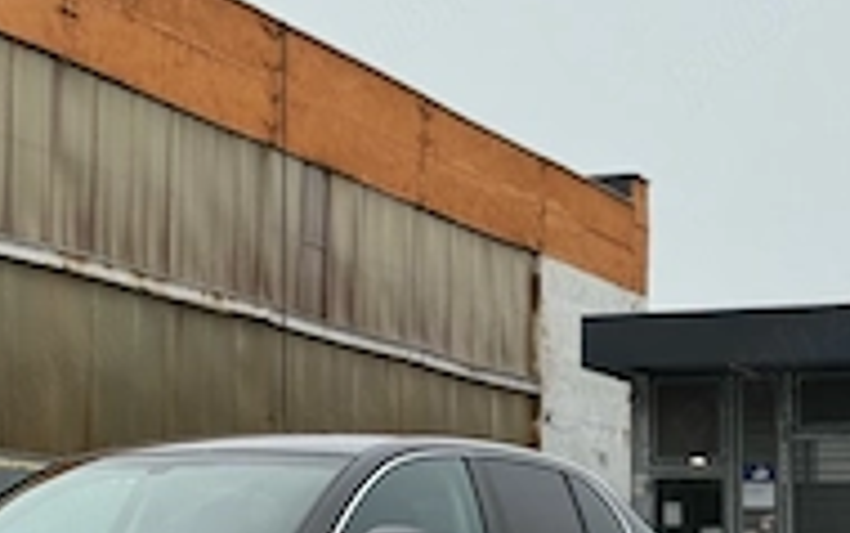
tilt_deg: +6.1
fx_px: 2480
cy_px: 390
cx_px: 206
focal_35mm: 107
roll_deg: -0.6
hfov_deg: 19.3
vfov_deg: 12.2
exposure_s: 1/7143
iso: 64
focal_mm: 6.76
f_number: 1.78
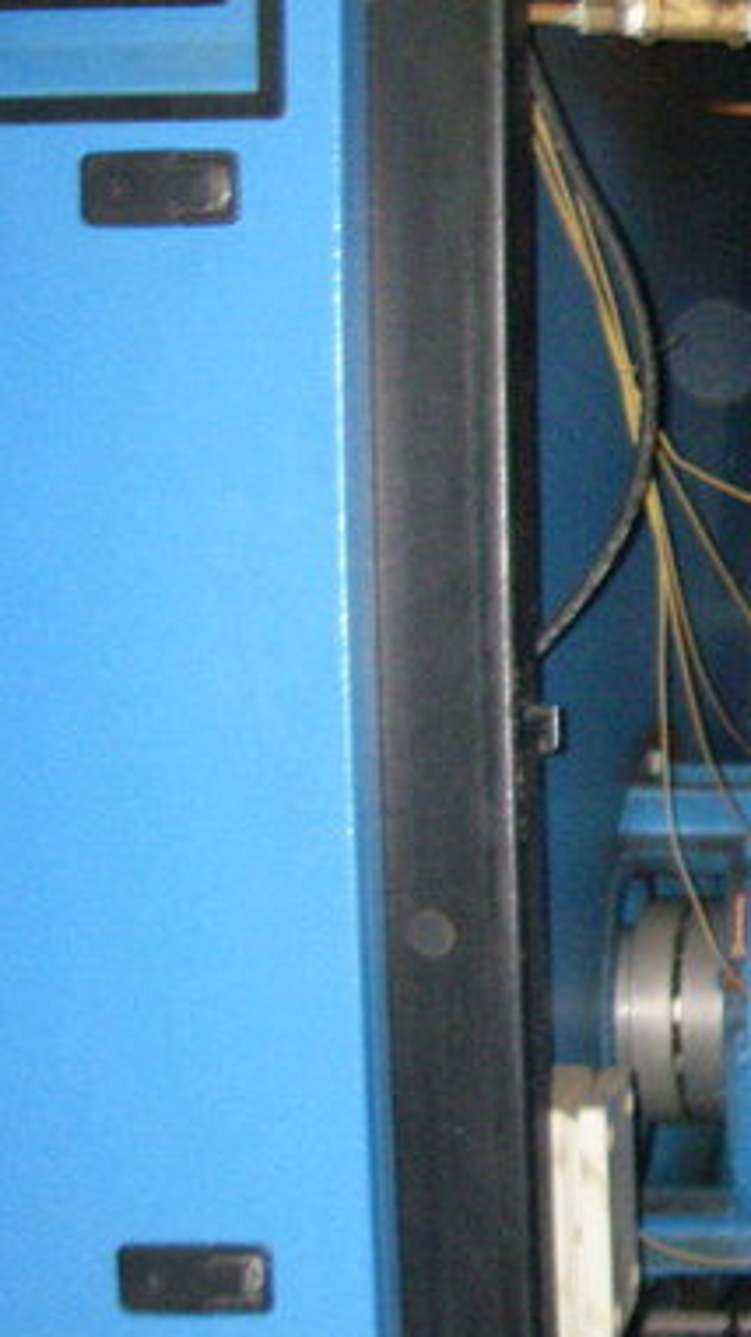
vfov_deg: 24.5
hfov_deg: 12.9
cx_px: 1256
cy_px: 744
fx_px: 3083
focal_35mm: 87
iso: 400
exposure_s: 1/40
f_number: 3.3
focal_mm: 6.3
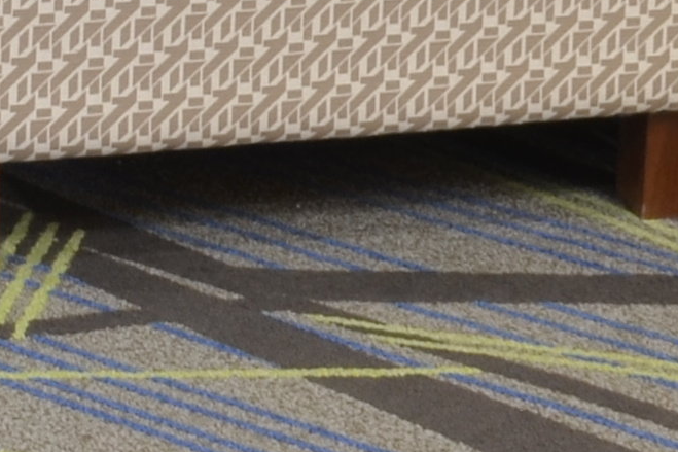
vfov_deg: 5.7
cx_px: -317
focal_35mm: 224
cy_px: -938
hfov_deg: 9.0
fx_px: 4217
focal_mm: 20
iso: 200
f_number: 16
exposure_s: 4
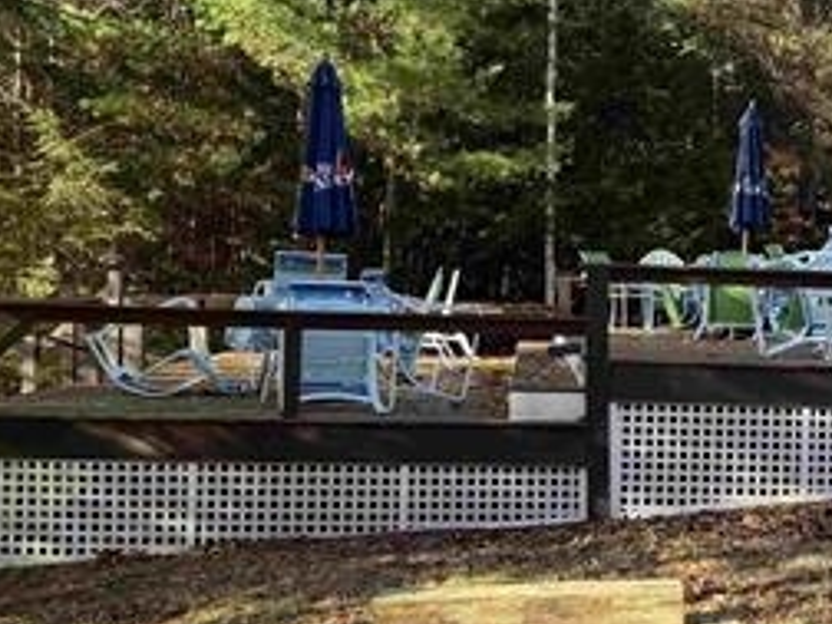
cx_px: 654
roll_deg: -1.4
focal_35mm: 61
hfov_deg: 31.0
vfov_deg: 24.0
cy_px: 297
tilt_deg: -1.2
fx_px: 1466
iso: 64
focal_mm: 6.76
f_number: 1.78
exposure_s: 1/218
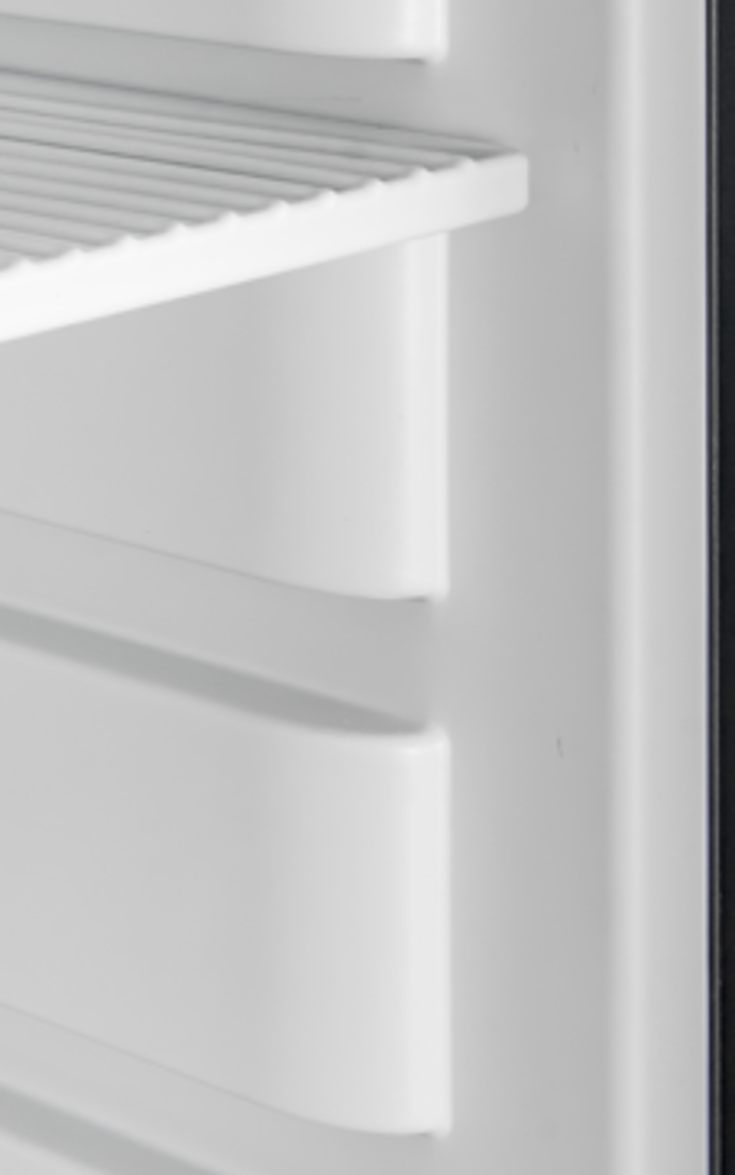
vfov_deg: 17.8
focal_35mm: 115
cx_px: -128
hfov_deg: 11.2
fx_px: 3684
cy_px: 62
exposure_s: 1/60
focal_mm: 32
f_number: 11
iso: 125
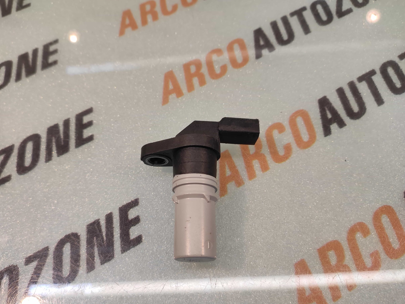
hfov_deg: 87.7
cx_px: 191
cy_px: 156
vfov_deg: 71.6
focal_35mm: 18
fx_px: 211
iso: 95
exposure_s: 1/33
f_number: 1.79
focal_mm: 4.74
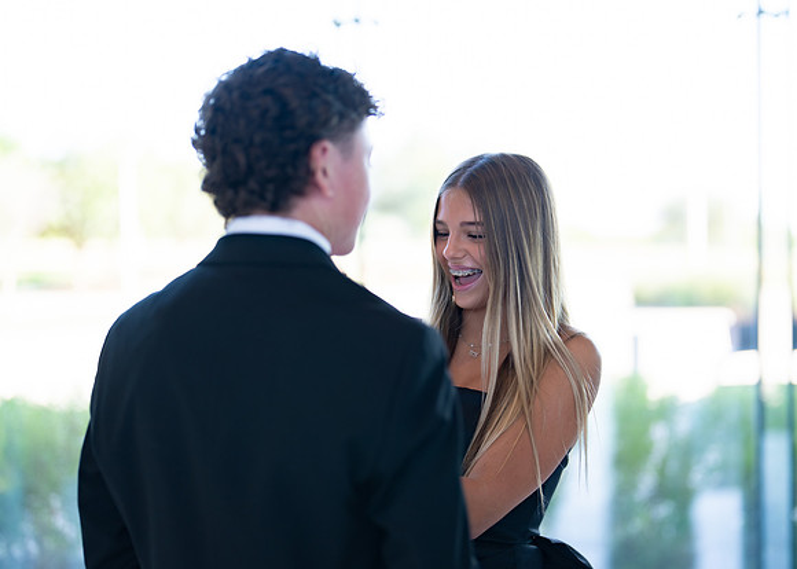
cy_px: 289
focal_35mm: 58
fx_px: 1315
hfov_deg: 33.7
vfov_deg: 24.4
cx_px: 463
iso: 100
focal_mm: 50
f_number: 1.2
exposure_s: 1/320
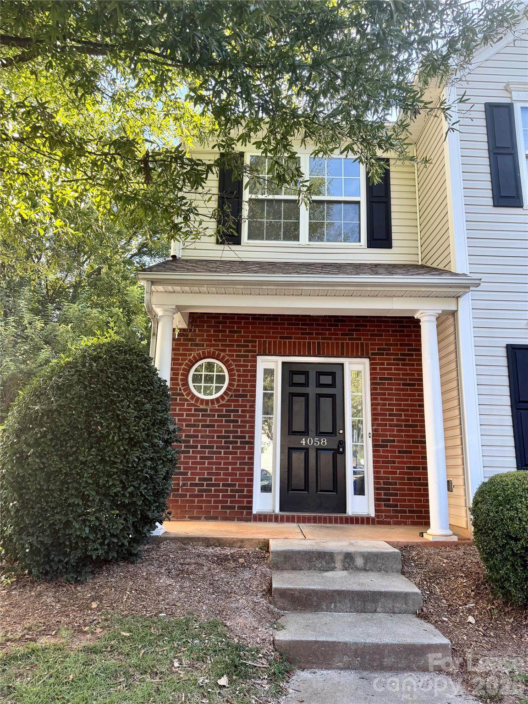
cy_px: 352
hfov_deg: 56.8
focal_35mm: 24
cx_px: 264
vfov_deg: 71.6
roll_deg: -1.3
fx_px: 488
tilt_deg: +12.9
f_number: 1.78
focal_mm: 6.76
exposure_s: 1/433
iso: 100
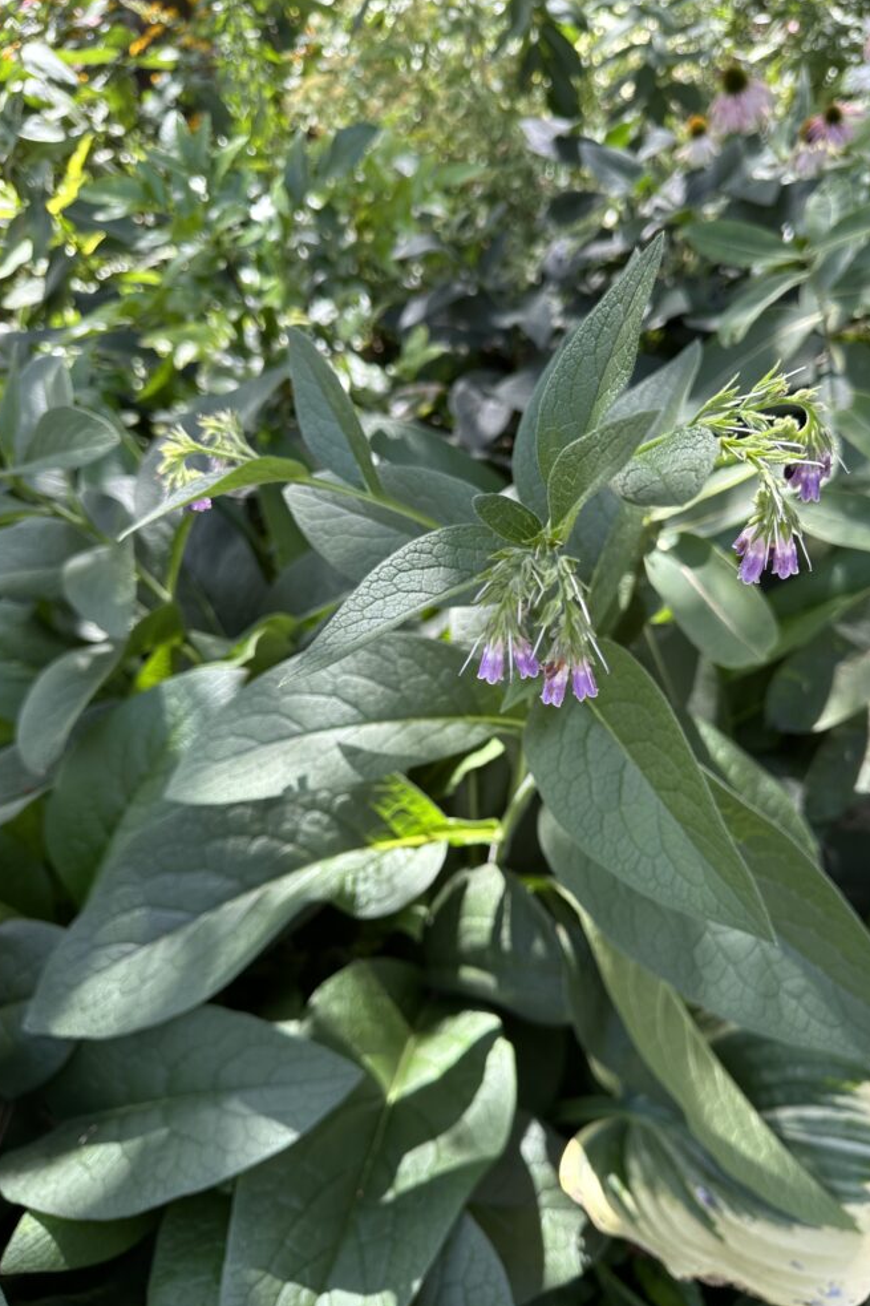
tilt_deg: -43.7
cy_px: 666
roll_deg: +2.0
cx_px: 491
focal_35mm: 26
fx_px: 943
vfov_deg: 69.4
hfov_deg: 49.4
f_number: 1.78
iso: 80
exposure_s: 1/362
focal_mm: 6.86
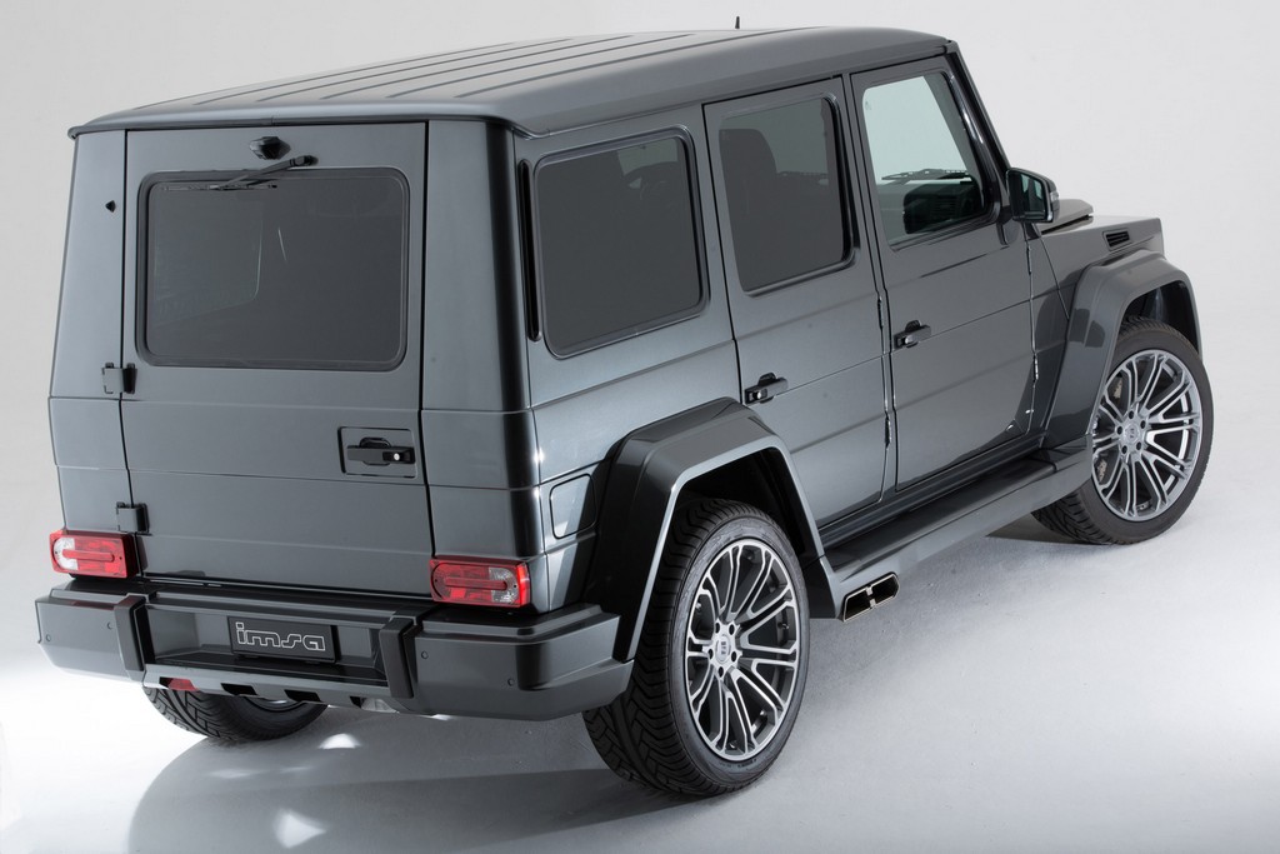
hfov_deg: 23.9
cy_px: 427
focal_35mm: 85
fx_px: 3022
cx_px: 640
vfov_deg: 16.1
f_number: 16
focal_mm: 85
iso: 250
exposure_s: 1/250
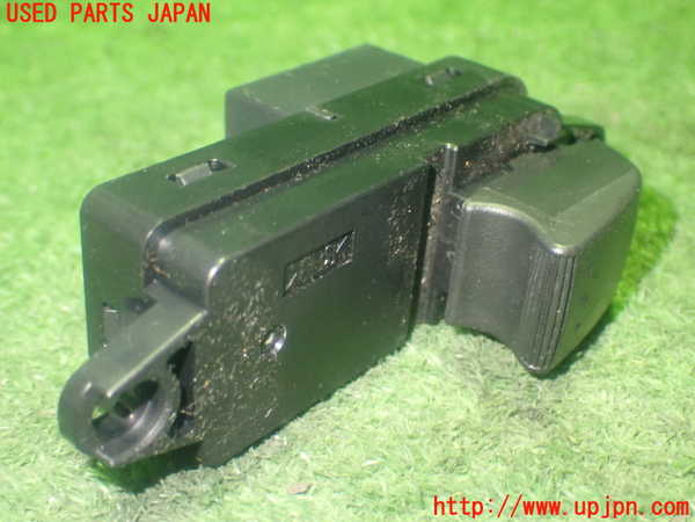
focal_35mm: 50
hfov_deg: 38.2
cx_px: 348
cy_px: 261
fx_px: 1004
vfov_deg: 29.1
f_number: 3.2
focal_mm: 9.01
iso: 800
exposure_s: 1/13
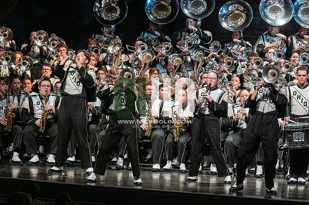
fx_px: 1861
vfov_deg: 6.3
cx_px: 154
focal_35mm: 217
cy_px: 102
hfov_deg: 9.5
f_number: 4
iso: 4000
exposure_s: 1/500
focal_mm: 145
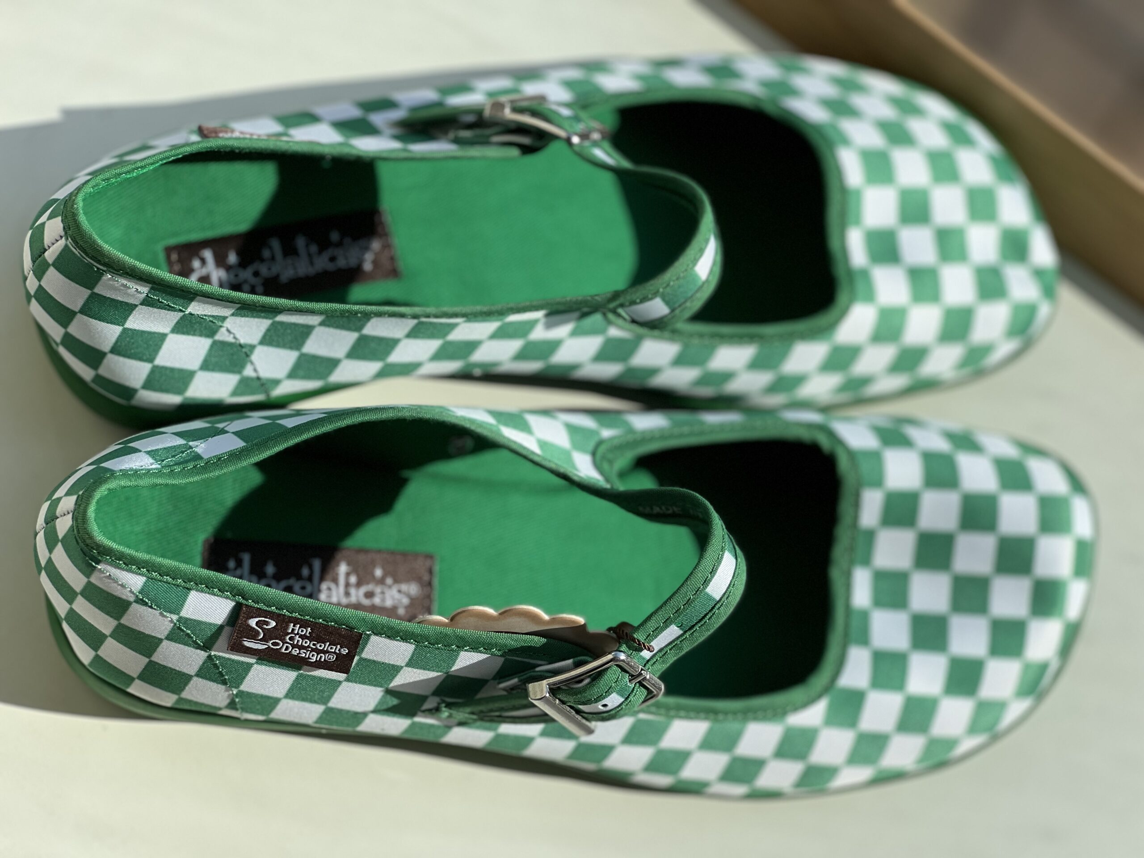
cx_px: 572
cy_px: 429
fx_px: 2545
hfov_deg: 25.3
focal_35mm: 77
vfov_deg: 19.1
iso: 32
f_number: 2.8
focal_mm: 9
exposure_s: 1/395
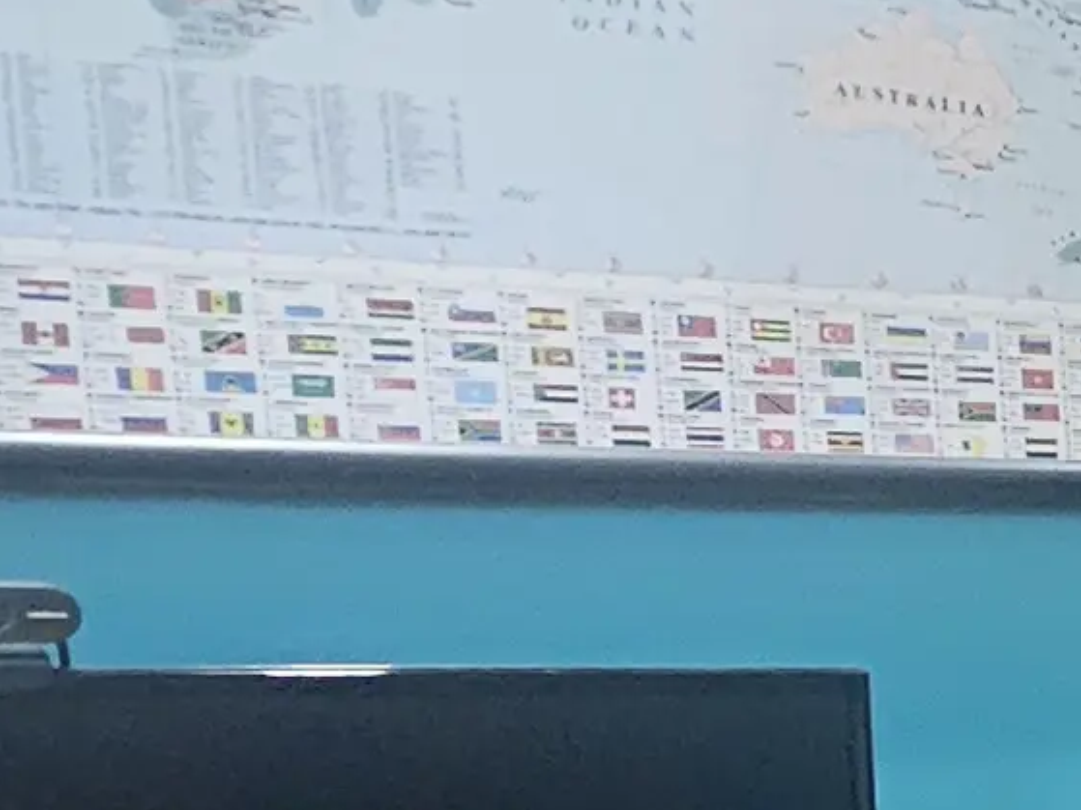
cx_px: 2968
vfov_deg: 15.4
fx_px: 2904
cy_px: 901
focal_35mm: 93
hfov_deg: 12.6
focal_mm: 2.2
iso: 320
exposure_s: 1/60
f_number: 2.2
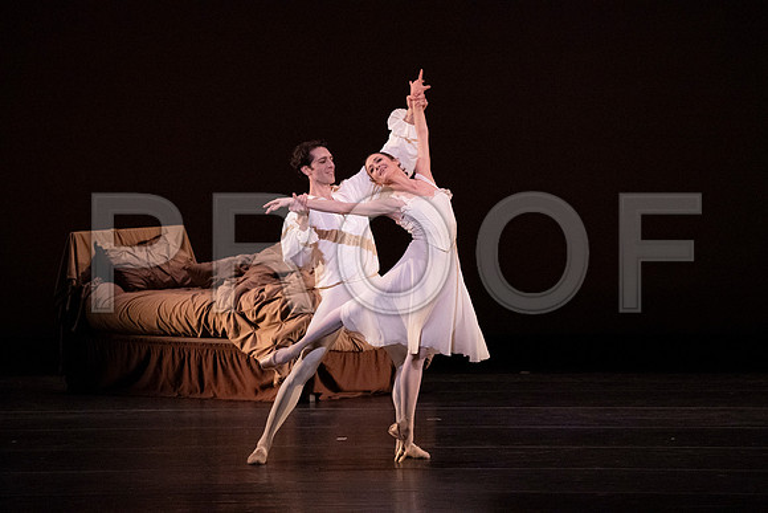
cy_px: 256
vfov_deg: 4.1
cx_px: 384
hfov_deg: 6.1
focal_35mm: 336
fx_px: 7169
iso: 20000
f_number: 7.1
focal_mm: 336
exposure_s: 1/400
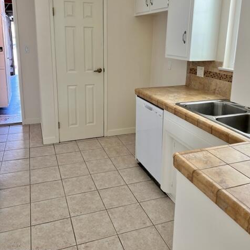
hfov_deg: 52.5
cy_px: 100
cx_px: 126
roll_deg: +0.3
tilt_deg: -12.6
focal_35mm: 31
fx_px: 253
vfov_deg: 52.2
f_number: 1.5
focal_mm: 5.7
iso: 64
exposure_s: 1/60
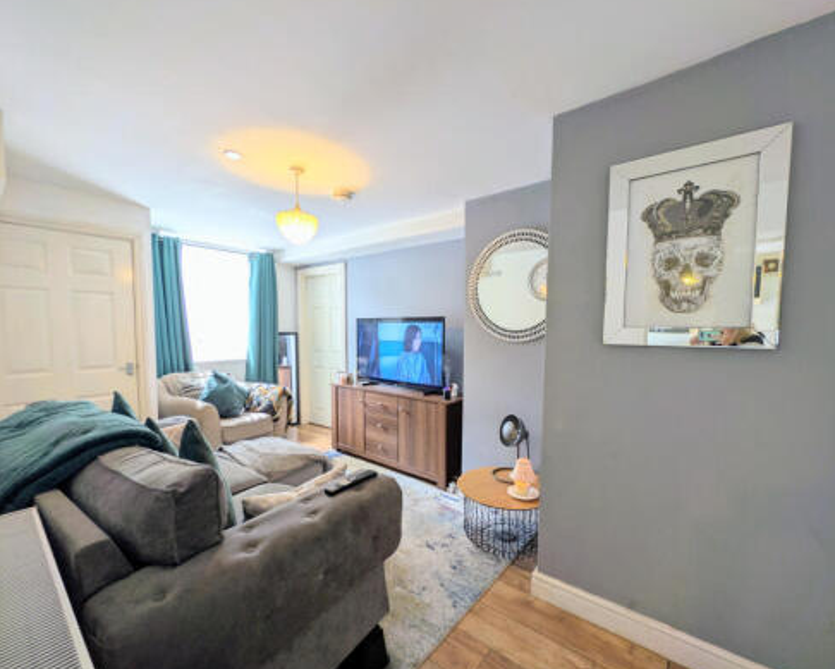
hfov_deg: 100.7
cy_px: 350
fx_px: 346
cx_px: 428
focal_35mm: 14
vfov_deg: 87.9
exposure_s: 1/20
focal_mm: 2.23
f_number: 1.95
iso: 51
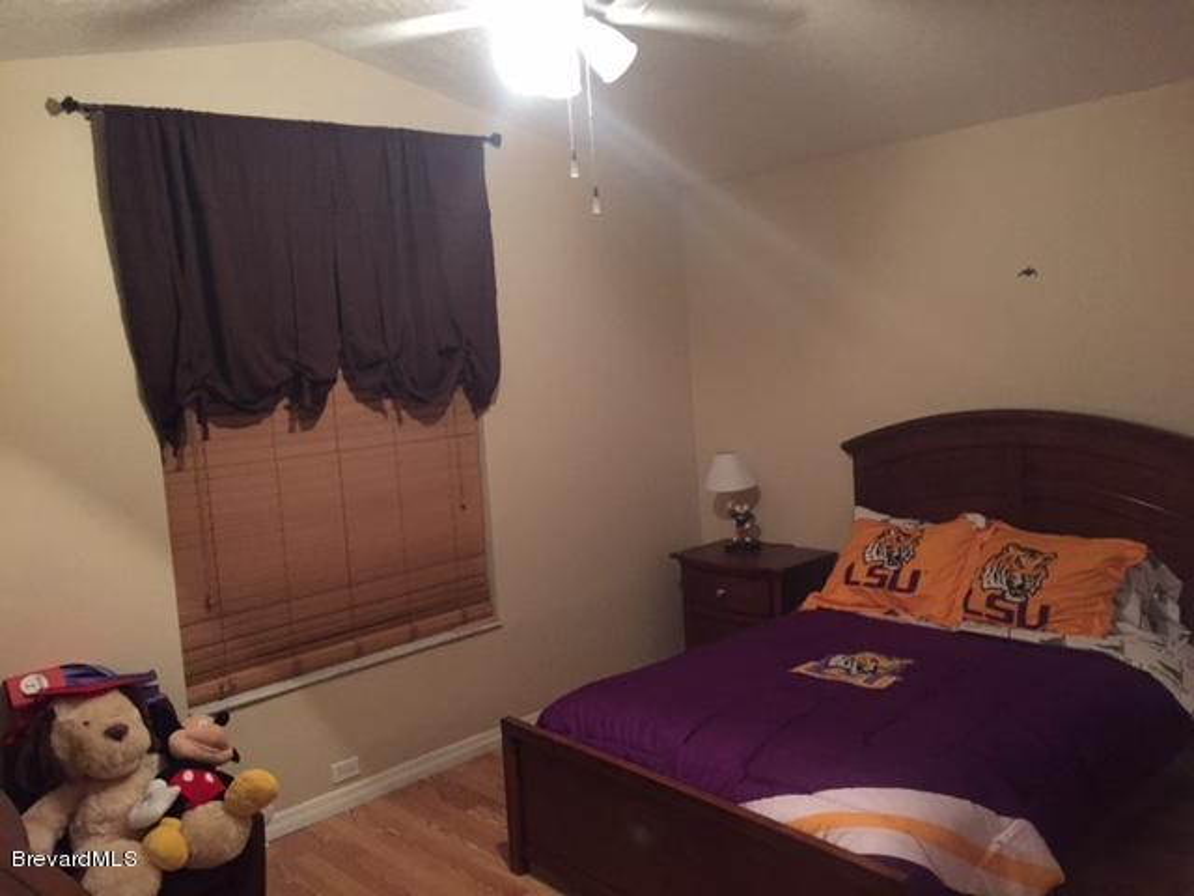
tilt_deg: -6.0
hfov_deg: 61.7
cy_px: 448
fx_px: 1000
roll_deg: +2.7
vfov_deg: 48.2
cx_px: 597
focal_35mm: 29
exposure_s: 1/15
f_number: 2.2
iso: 400
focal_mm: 4.15
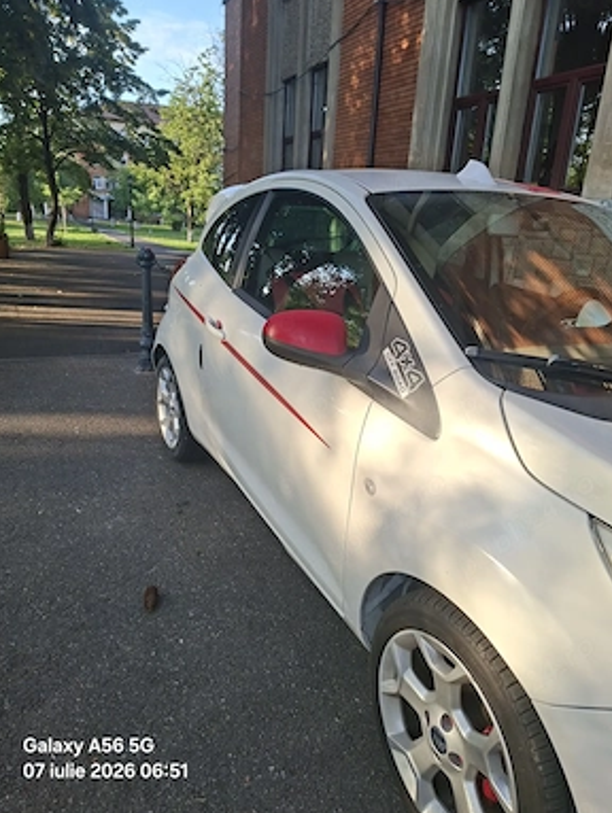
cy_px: 399
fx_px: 565
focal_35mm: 24
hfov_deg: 56.9
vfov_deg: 71.5
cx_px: 302
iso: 50
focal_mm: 5.54
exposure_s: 1/455
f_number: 1.8
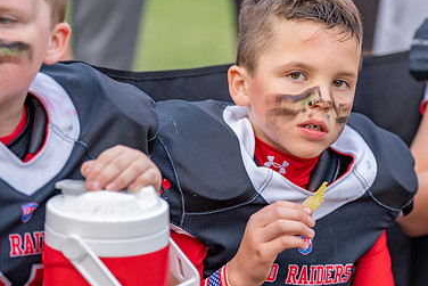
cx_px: 321
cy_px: 170
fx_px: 2533
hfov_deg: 9.6
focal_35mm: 213
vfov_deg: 6.5
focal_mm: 138
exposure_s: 1/500
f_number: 2.8
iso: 500
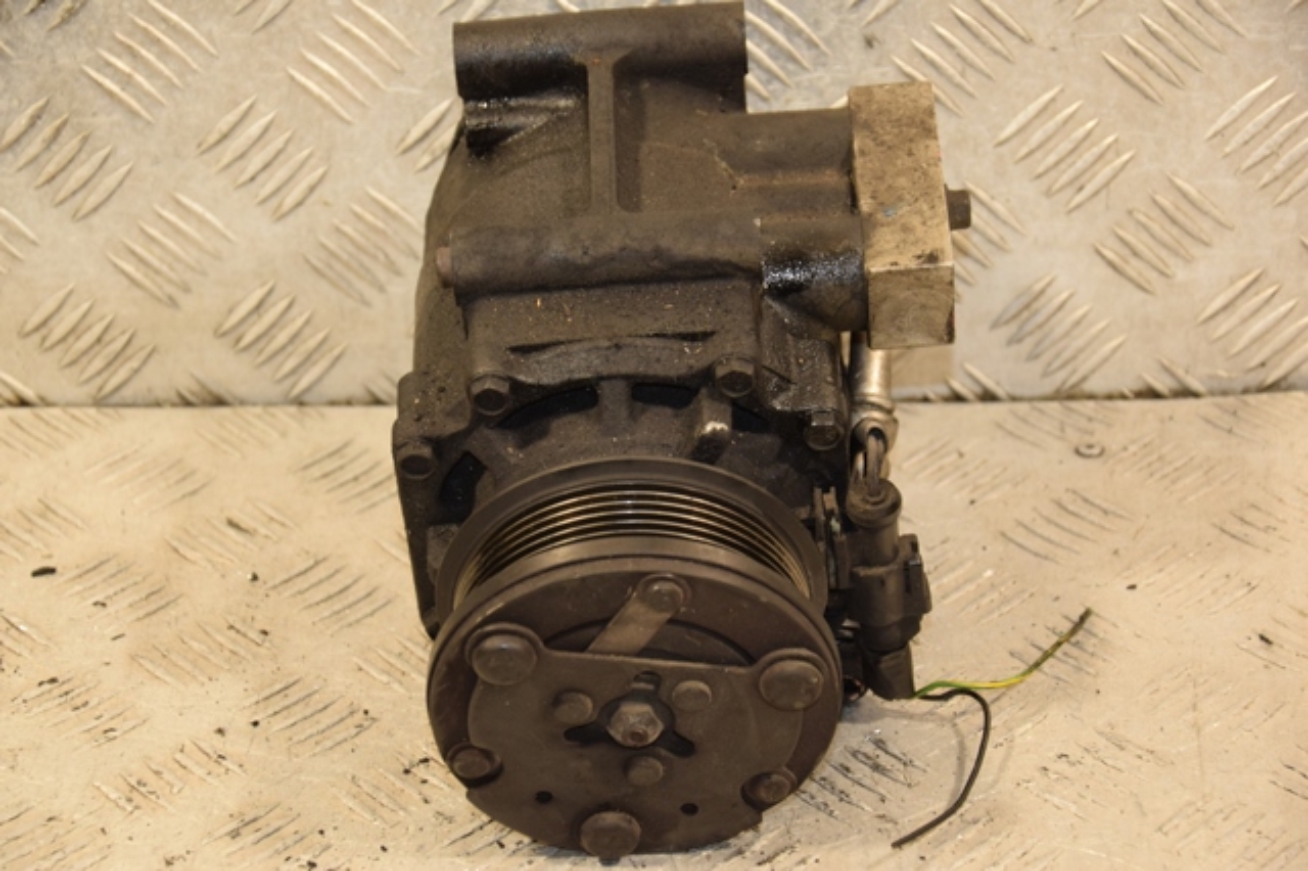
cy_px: 436
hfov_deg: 18.2
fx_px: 4085
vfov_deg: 12.2
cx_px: 654
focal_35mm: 112
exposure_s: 1/100
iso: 800
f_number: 5.3
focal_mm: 75
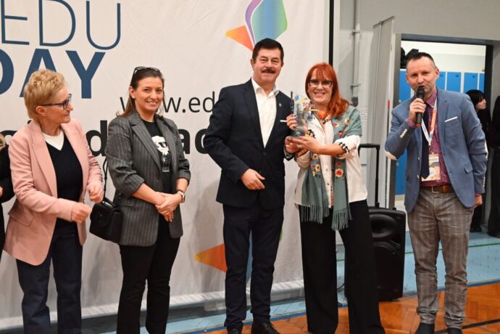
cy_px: 167
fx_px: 694
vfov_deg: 27.0
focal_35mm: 50
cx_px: 250
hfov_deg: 39.6
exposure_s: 1/60
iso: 3600
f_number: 6.3
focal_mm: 50
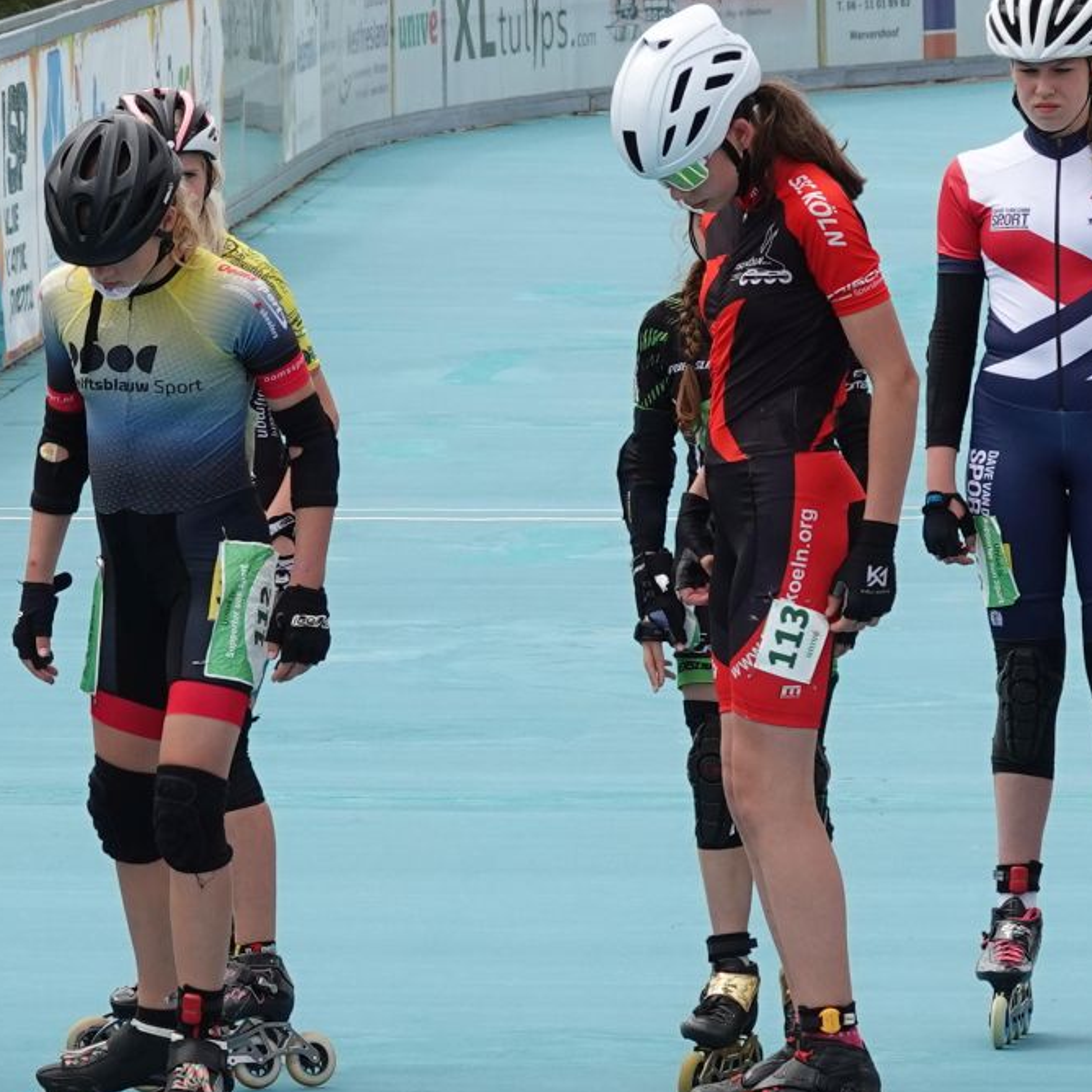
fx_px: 13491
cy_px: 518
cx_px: 464
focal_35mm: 378
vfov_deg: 4.6
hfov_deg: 4.6
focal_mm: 43.48
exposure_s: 1/640
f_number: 4
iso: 100
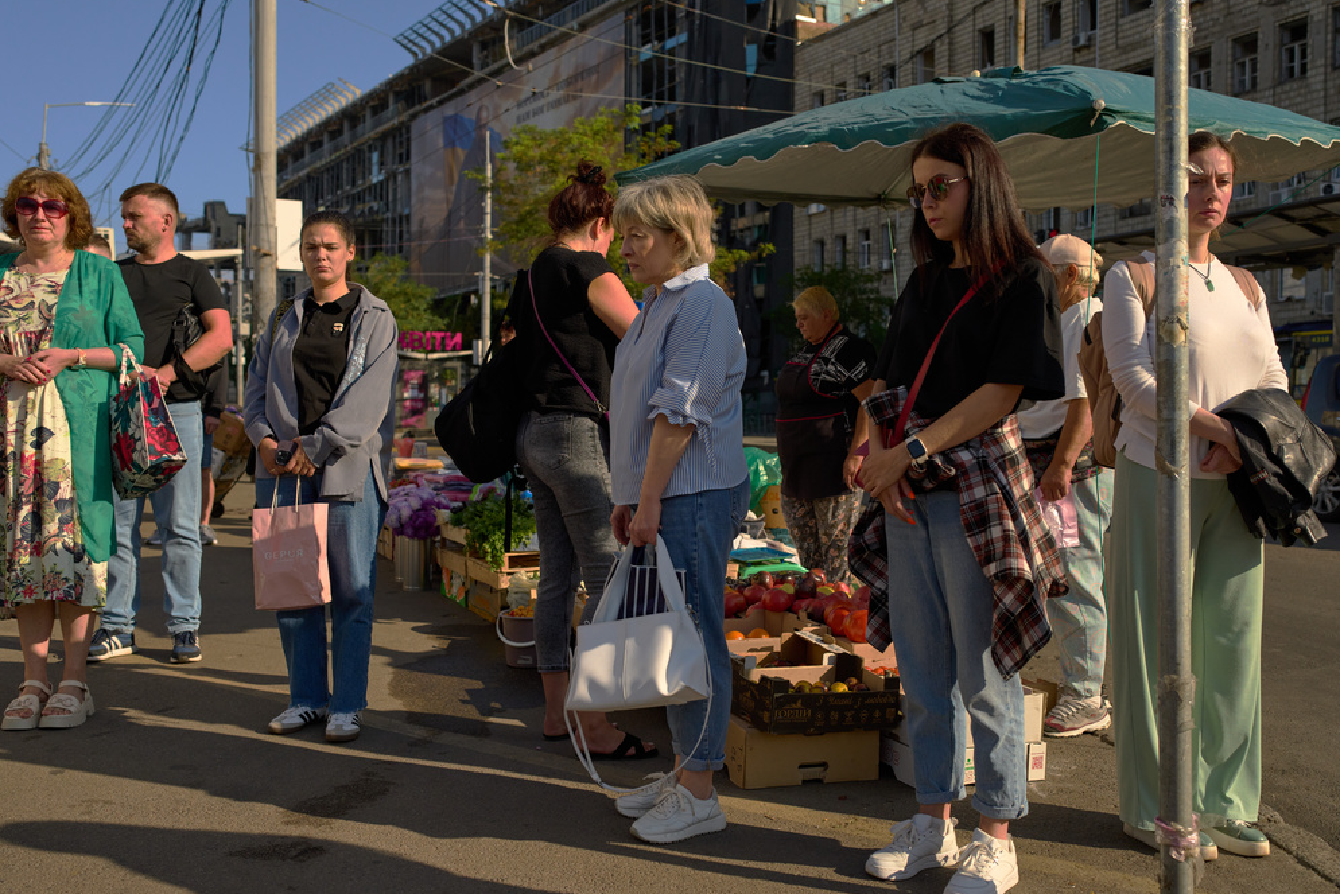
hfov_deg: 53.1
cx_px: 657
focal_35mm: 36
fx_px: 1340
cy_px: 450
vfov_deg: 36.9
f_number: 4
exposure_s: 1/6400
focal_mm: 35
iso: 500
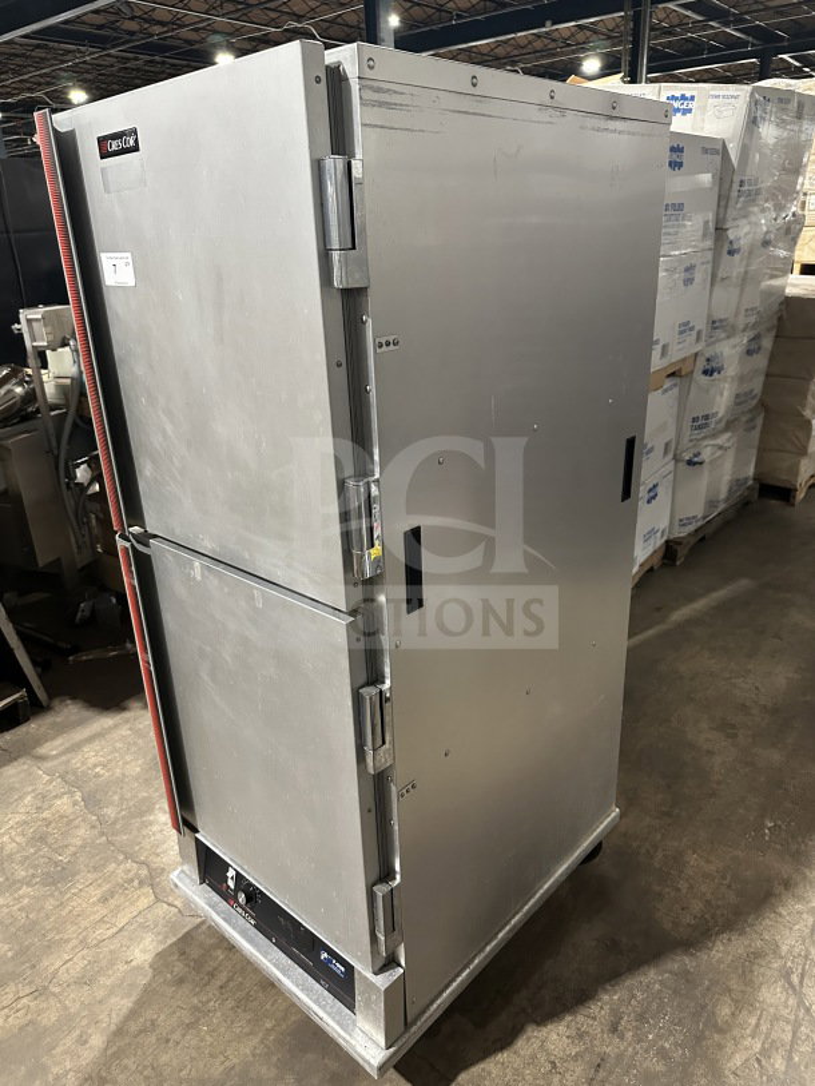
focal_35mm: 24
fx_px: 753
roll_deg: +2.1
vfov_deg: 71.6
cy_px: 543
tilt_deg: -21.3
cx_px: 408
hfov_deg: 56.8
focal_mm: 6.86
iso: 640
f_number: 1.78
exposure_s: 1/60
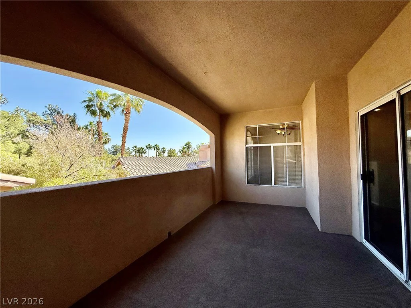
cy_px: 154
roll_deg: +0.5
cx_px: 206
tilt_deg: +2.1
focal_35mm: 14
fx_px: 166
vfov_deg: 85.7
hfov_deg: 102.1
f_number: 2.2
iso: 64
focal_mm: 2.22
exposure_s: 1/942
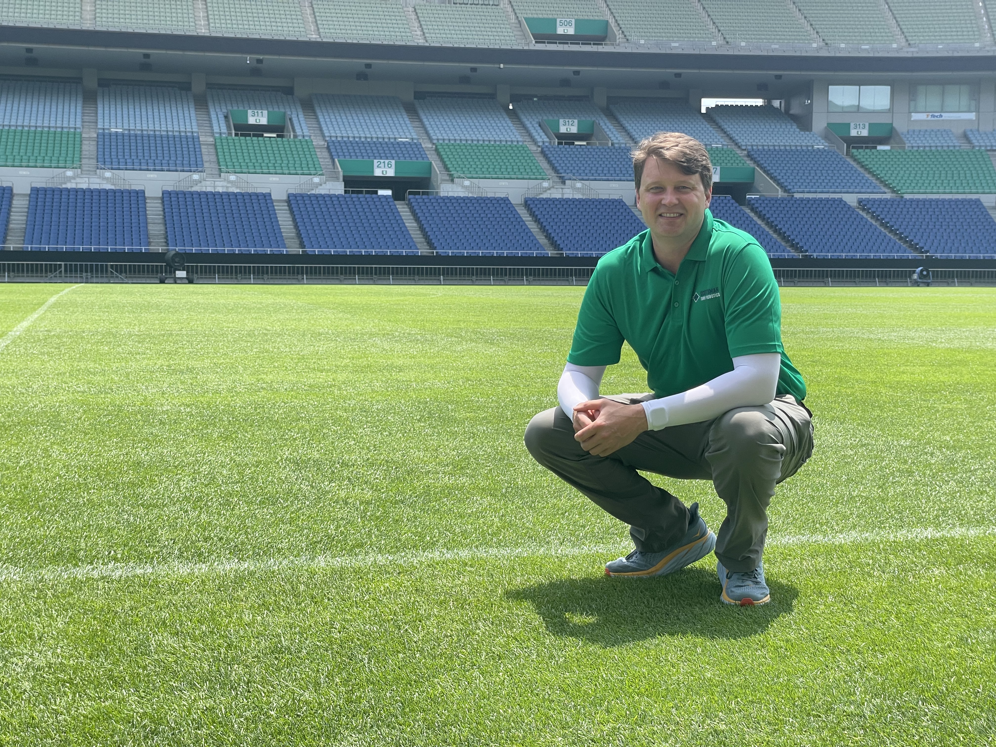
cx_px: 498
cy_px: 374
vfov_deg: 28.0
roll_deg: +0.3
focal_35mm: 52
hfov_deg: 36.8
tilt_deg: -3.0
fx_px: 1496
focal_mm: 6
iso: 25
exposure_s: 1/578
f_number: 2
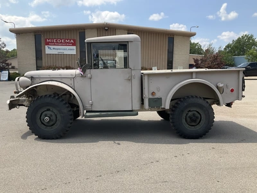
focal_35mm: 29
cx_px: 128
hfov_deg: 61.7
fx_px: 215
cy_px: 96
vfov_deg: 48.2
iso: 25
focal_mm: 3
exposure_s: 1/1730
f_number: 1.8
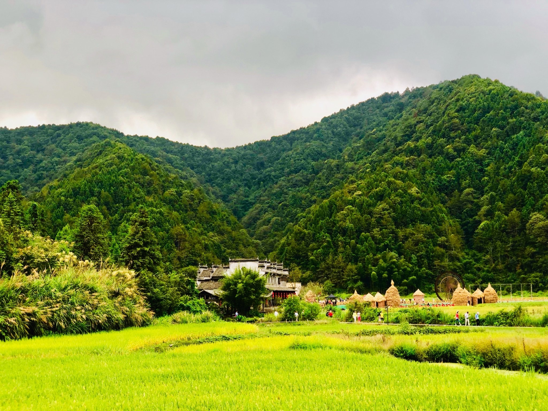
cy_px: 206
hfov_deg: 36.8
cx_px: 274
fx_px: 823
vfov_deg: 28.0
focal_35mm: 52
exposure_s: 1/60
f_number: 2.4
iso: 32
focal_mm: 6
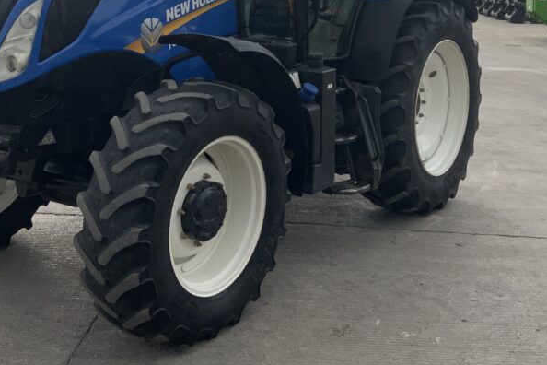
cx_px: 241
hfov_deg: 38.1
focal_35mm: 52
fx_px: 790
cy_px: 57
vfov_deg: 25.4
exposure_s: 1/2320
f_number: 1.8
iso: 16
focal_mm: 3
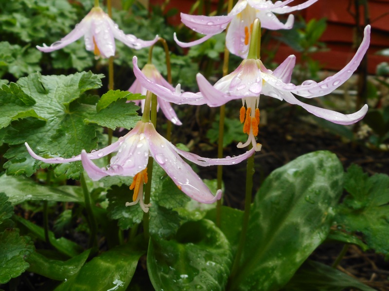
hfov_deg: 61.7
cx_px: 194
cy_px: 146
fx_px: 326
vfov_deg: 48.2
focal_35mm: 29
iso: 80
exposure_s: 1/50
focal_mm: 5.2
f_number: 4
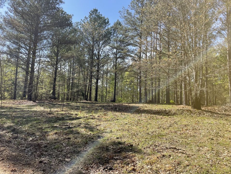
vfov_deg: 49.7
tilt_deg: +8.0
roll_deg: -1.7
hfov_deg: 63.4
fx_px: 187
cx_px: 120
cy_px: 81
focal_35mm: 28
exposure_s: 1/1595
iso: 32
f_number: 1.6
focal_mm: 4.2
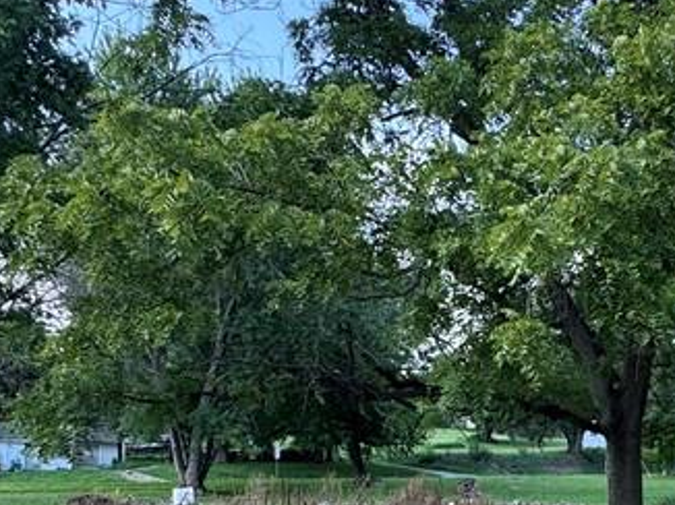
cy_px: 511
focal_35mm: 44
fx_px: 857
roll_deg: -0.1
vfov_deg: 30.4
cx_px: 540
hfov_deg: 41.1
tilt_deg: -0.4
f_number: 2.2
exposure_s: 1/188
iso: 40
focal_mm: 2.22
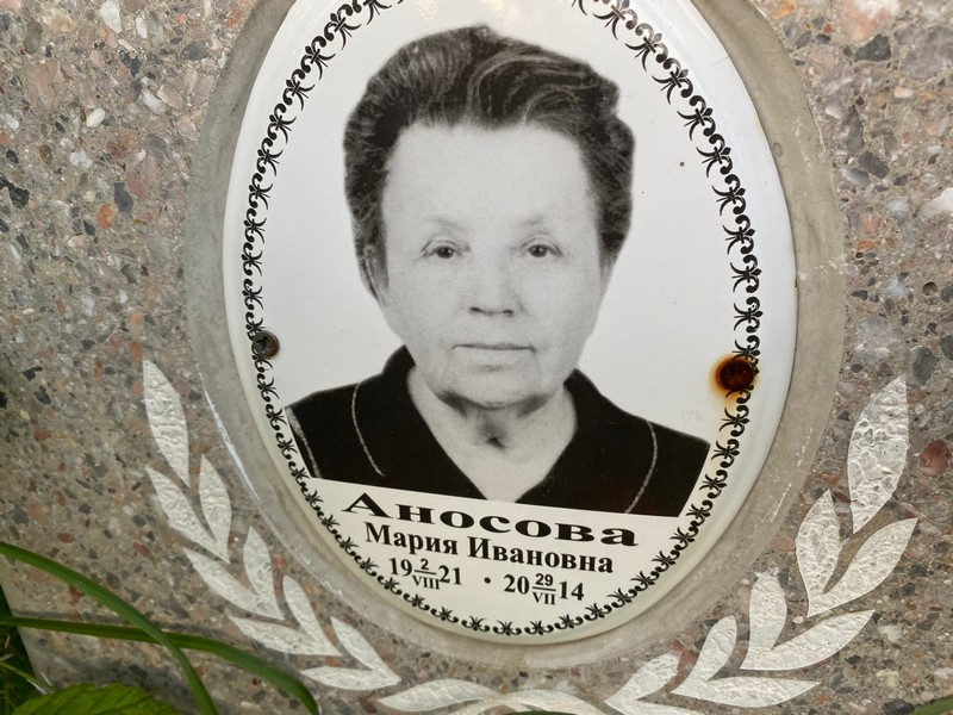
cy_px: 358
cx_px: 476
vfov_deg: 53.1
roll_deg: +2.6
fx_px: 716
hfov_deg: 67.3
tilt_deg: -26.7
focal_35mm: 26
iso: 100
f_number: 1.8
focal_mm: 4.25
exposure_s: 1/122
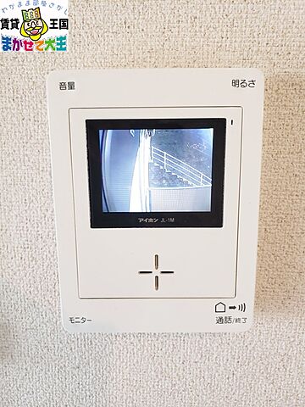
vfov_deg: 67.3
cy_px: 204
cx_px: 152
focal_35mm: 26
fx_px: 305
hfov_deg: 53.1
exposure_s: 1/20
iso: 80
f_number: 2.4
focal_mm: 4.3
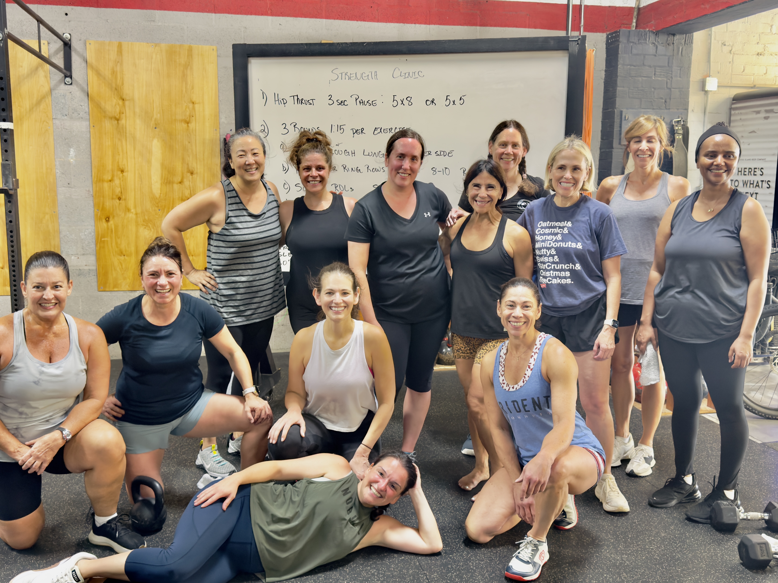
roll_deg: -0.3
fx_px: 787
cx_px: 389
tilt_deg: -9.2
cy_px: 292
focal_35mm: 35
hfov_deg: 52.6
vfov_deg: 40.7
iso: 320
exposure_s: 1/60
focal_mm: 6.76
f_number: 1.78
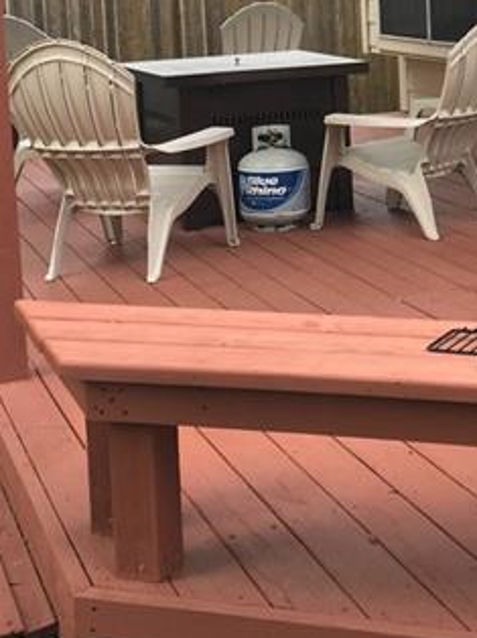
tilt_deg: -3.8
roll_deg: +1.4
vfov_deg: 26.7
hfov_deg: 19.8
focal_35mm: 71
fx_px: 1306
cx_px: 518
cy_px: 95
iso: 25
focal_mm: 4.15
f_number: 2.2
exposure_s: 1/60
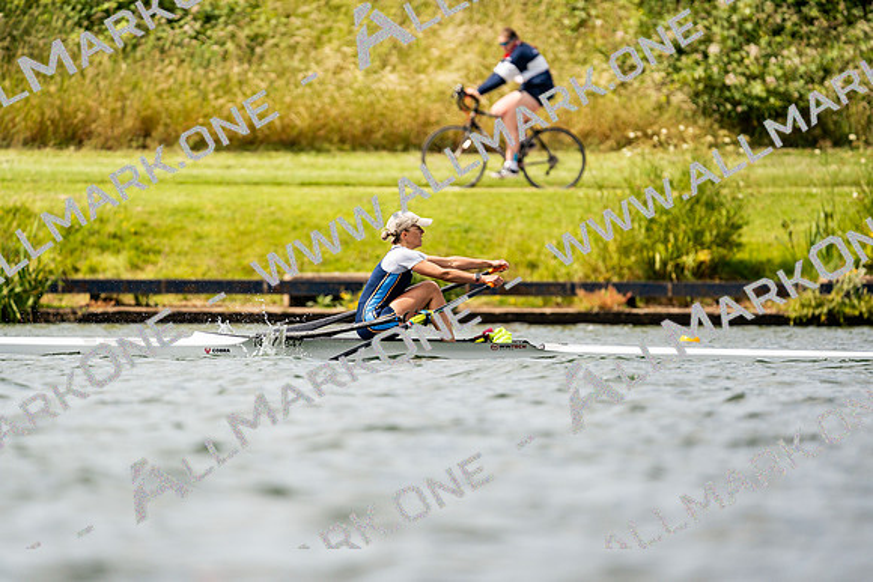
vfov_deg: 2.3
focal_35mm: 600
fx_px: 14553
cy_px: 291
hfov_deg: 3.4
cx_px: 436
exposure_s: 1/2000
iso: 250
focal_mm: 600
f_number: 6.3
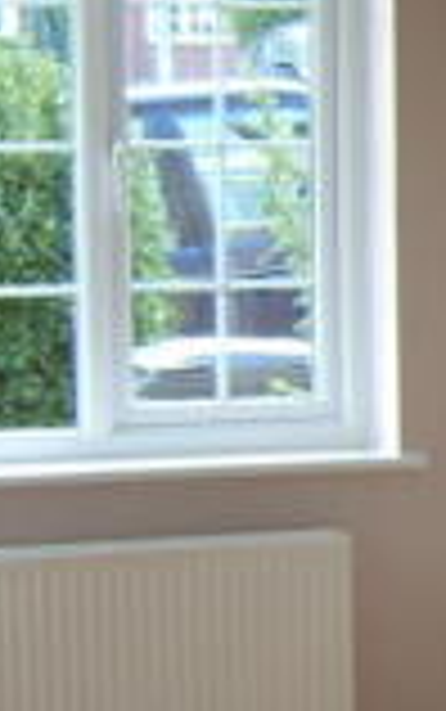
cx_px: 705
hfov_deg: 10.4
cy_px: 511
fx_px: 2349
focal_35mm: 121
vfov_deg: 17.2
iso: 100
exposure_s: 1/42
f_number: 2.7
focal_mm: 8.13
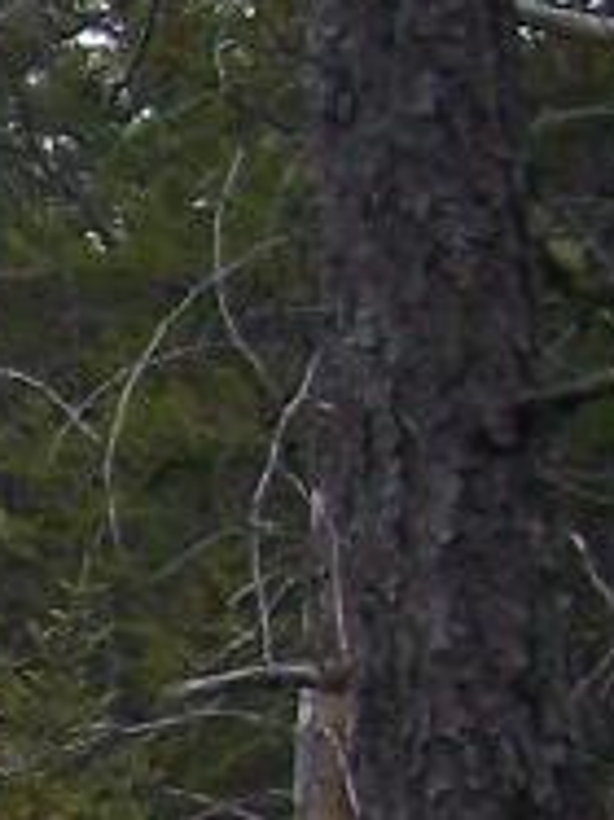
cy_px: 1151
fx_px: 6559
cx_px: -1605
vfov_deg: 7.1
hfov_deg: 4.9
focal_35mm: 277
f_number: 2.8
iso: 200
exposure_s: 1/640
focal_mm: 6.3
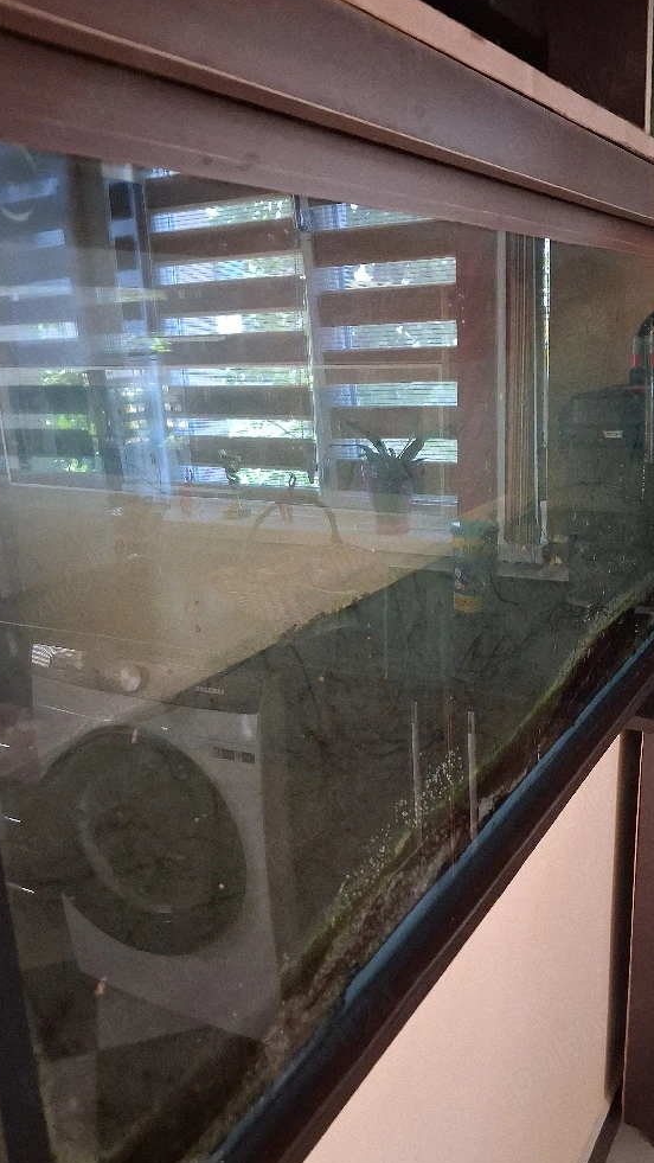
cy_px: 587
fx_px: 925
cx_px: 387
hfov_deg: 38.8
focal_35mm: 30
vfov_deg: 64.3
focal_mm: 4
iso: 640
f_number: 1.8
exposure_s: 1/25
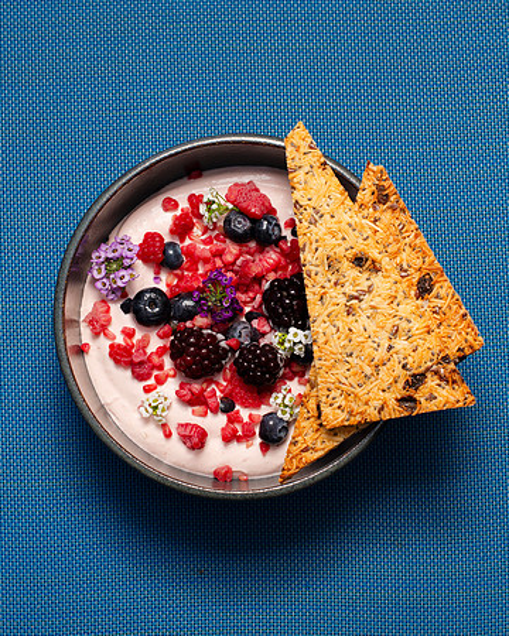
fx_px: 1400
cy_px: 300
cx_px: 264
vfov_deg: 25.6
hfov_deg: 20.6
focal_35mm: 74
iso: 200
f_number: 5.6
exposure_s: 1/200
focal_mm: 50
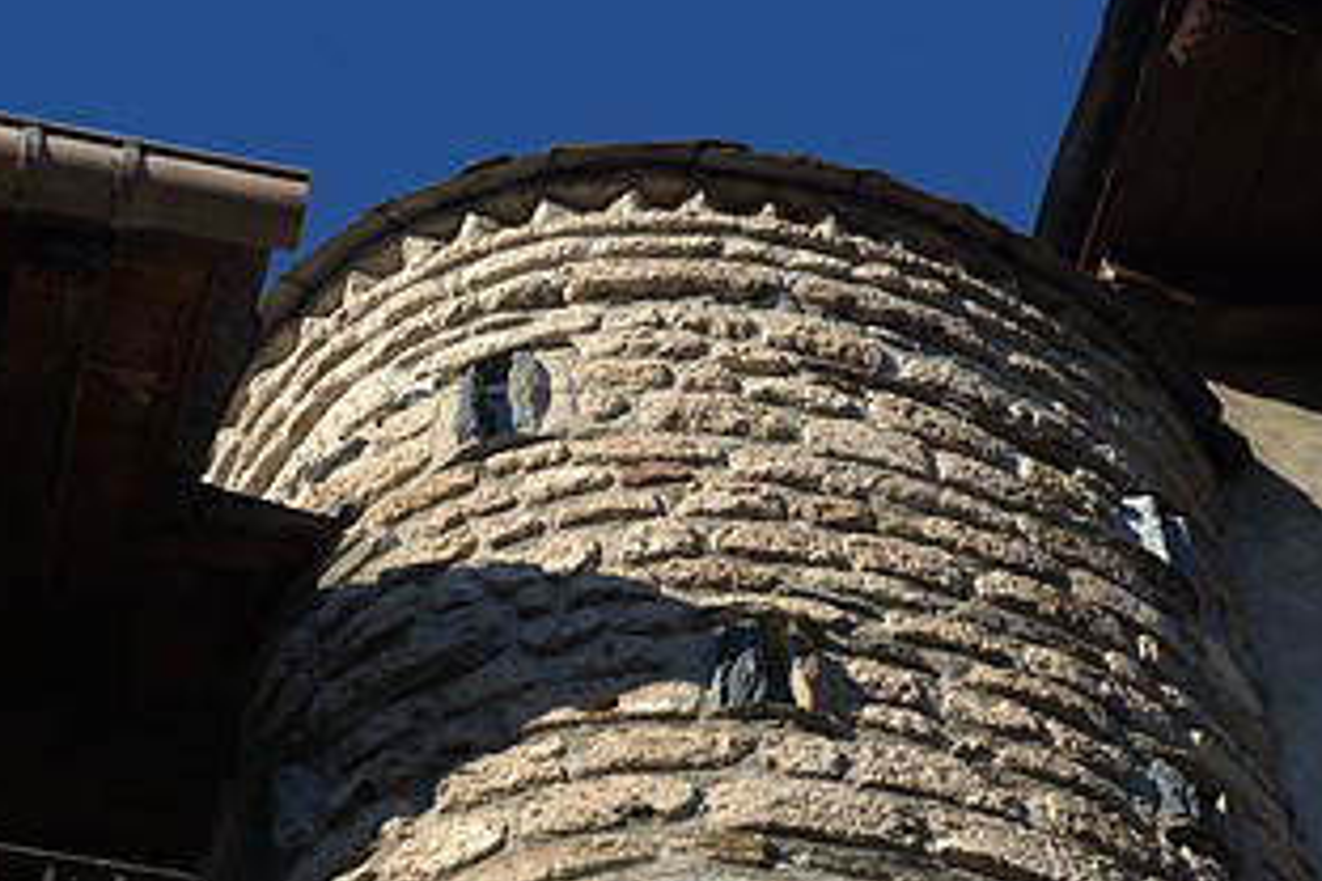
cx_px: 661
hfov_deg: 15.8
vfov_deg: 10.5
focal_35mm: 130
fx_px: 4774
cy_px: 616
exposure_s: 1/320
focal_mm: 70
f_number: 9
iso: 400
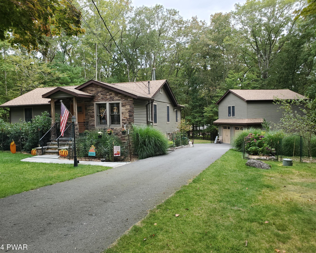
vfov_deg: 51.5
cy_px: 128
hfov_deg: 62.2
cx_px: 156
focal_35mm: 28
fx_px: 262
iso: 50
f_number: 2.4
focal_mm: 4.3
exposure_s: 1/181
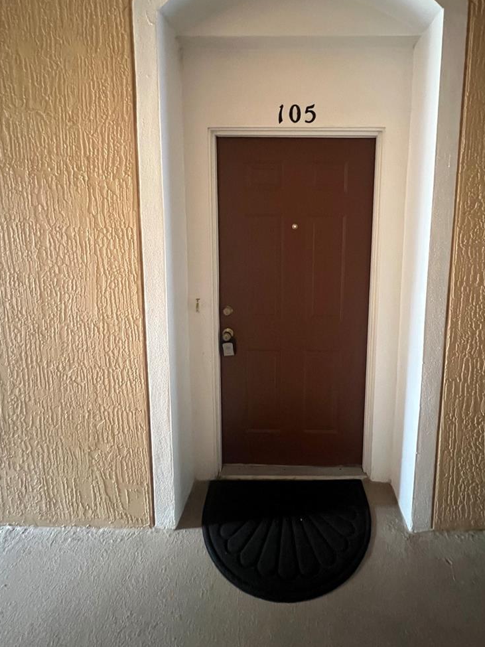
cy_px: 255
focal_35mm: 16
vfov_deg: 93.1
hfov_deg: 77.5
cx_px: 281
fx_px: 299
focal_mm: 1.57
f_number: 1.8
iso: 1250
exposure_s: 1/40
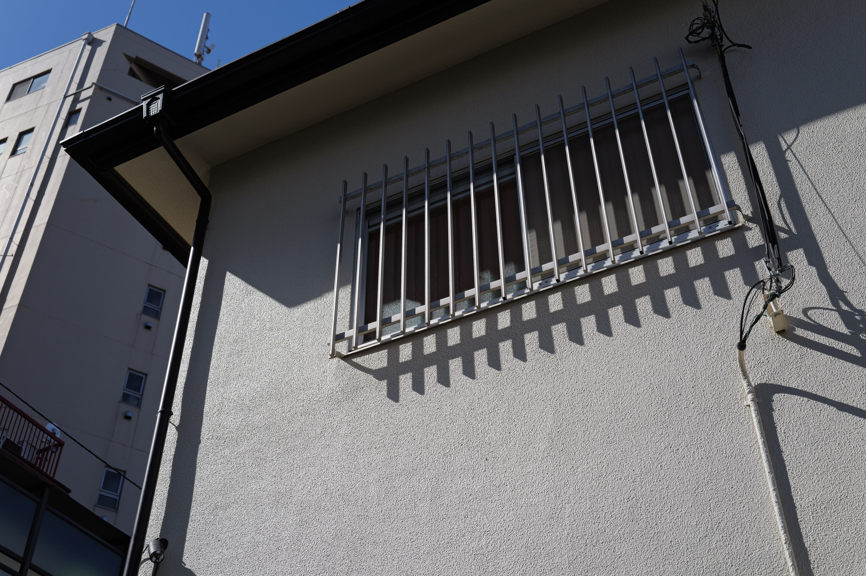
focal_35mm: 43
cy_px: 288
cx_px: 433
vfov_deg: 31.2
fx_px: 1034
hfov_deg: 45.5
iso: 100
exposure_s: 1/640
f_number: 5.6
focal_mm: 43
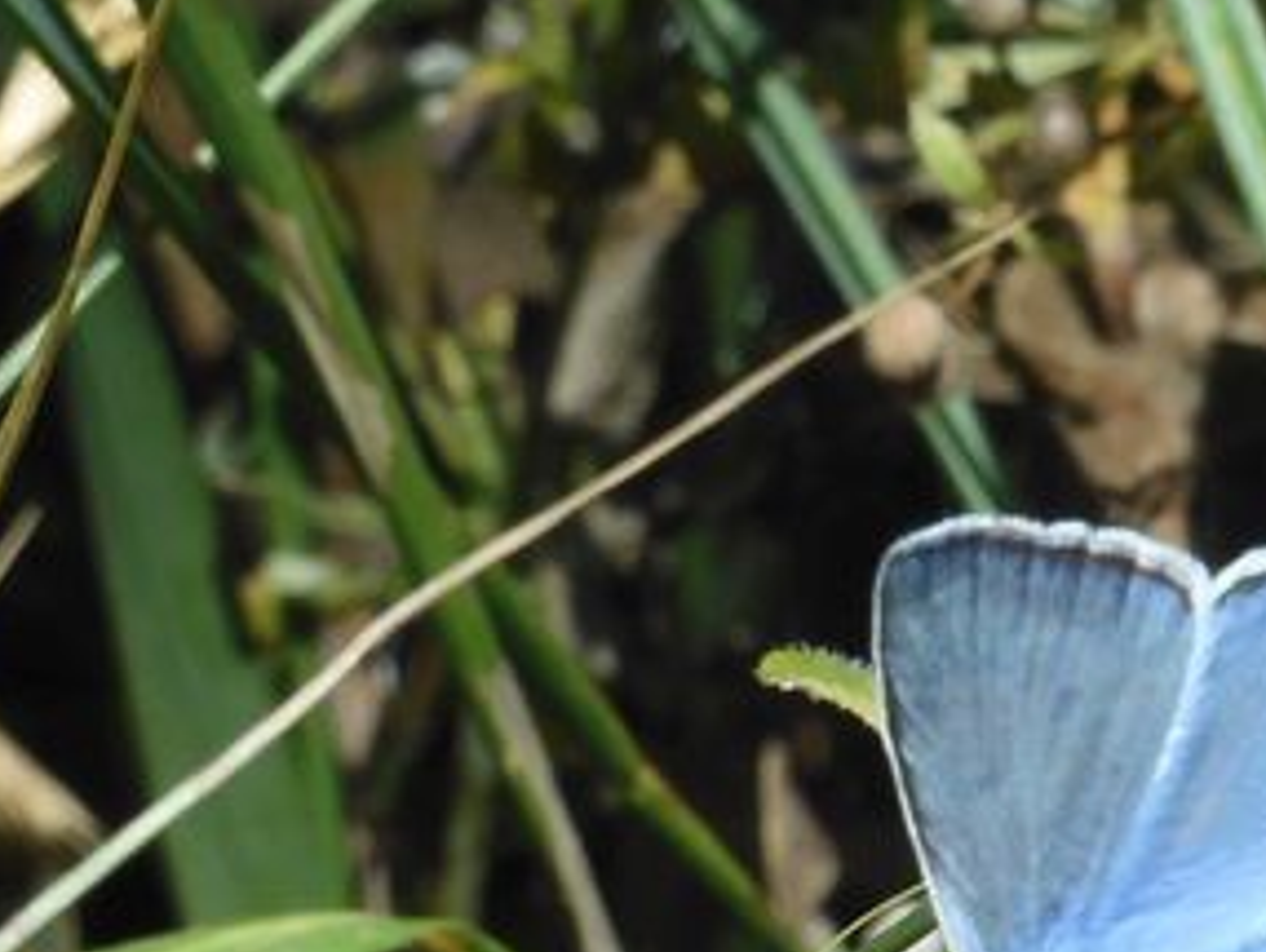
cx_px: 1202
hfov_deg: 4.4
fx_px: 16362
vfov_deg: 3.3
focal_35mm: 447
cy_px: 987
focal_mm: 26.8
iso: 100
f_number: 8
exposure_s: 1/160
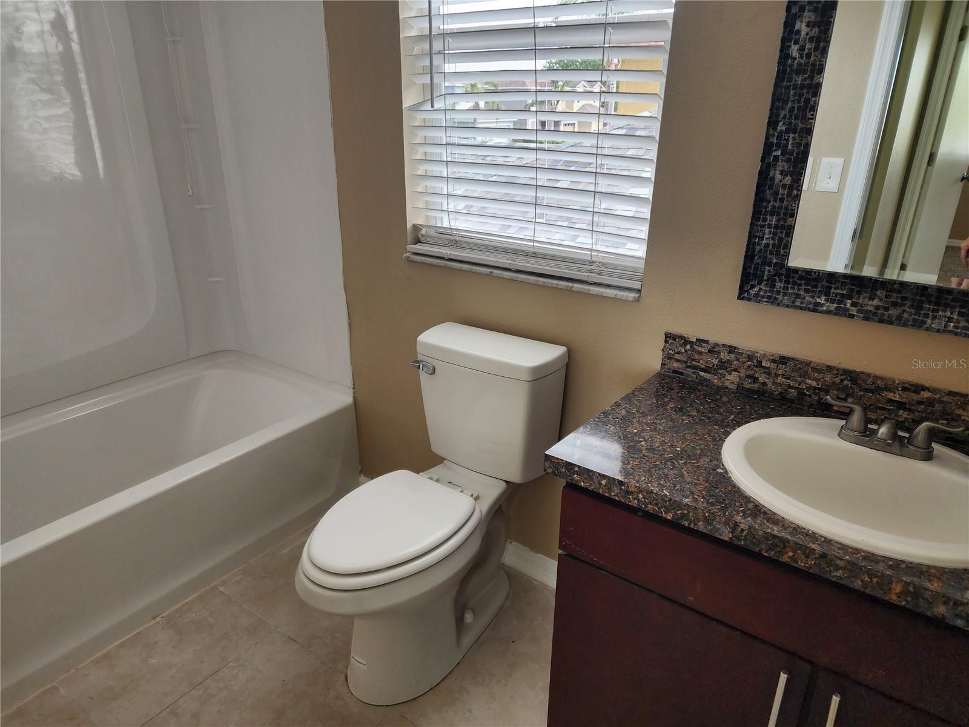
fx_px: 644
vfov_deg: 58.9
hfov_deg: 73.9
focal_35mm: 23
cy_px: 364
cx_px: 484
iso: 64
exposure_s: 1/120
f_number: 1.8
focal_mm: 6.4
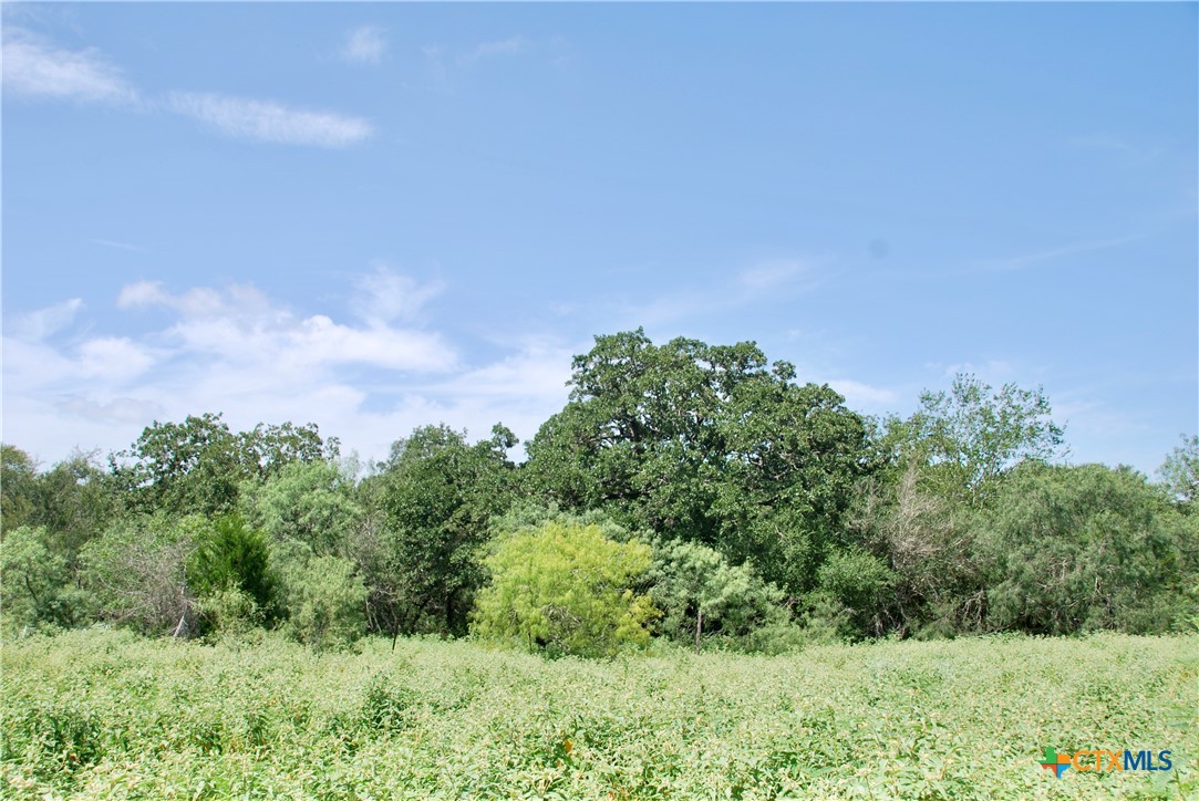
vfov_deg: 40.0
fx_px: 1100
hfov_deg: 57.2
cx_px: 600
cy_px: 400
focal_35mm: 33
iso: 100
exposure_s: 1/200
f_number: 7.1
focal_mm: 22
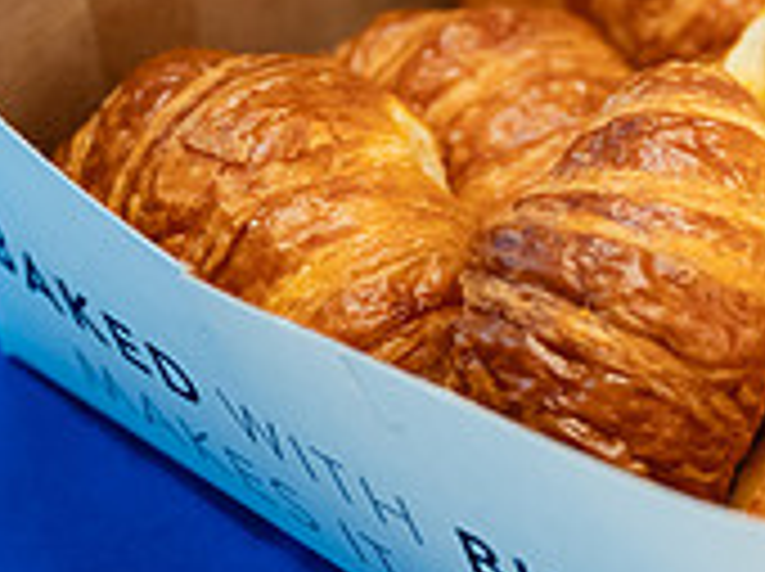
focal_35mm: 186
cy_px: -89
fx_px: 4105
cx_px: 920
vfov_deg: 7.9
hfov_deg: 10.5
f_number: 3.2
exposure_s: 1/200
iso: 1250
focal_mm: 53
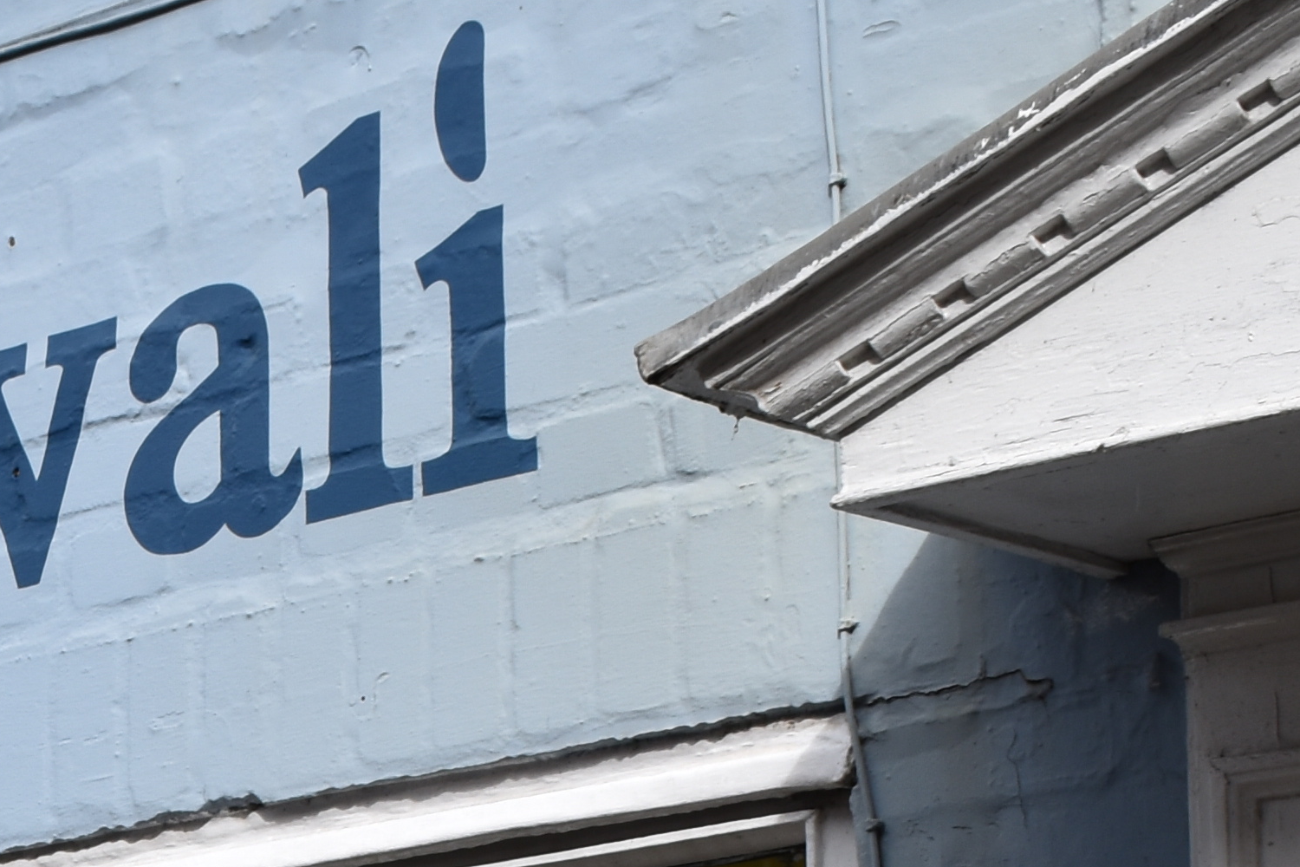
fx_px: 4983
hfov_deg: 14.4
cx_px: -256
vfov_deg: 9.5
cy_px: 1463
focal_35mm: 138
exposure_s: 1/250
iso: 100
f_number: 8
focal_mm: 23
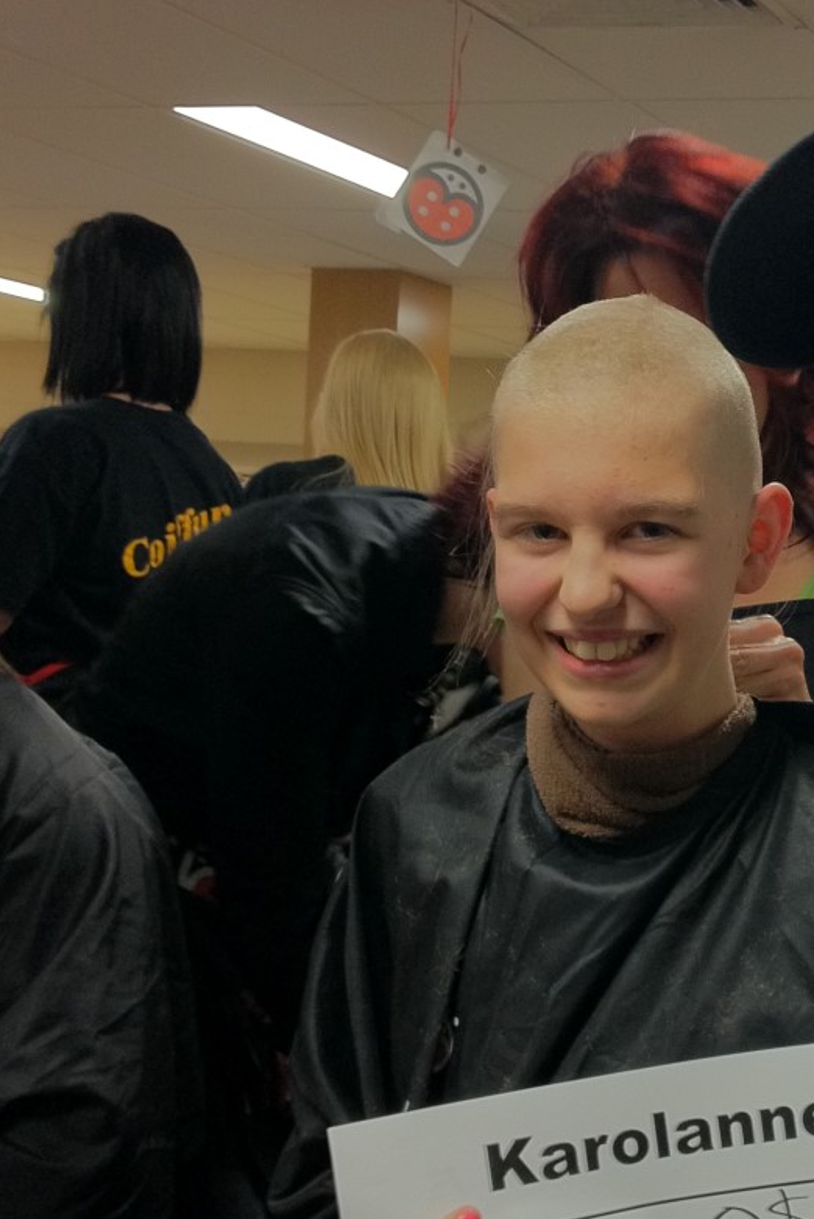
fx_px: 2270
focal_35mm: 67
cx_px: 756
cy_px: 723
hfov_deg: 19.9
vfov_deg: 30.0
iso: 200
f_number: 2.4
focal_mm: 4.28
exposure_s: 1/20
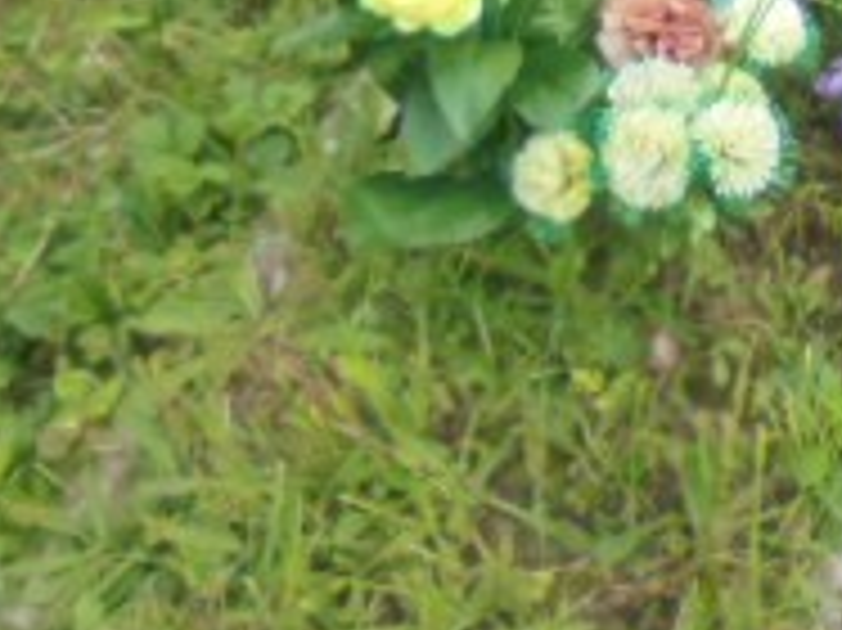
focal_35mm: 89
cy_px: -220
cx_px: 842
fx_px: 2163
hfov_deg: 21.3
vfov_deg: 15.6
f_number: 3.5
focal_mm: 4.6
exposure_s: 1/200
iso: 100
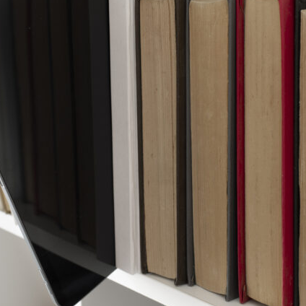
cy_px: 124
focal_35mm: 77
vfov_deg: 22.4
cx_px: 163
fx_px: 770
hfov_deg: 22.5
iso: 100
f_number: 3.5
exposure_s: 1/2
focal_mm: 50
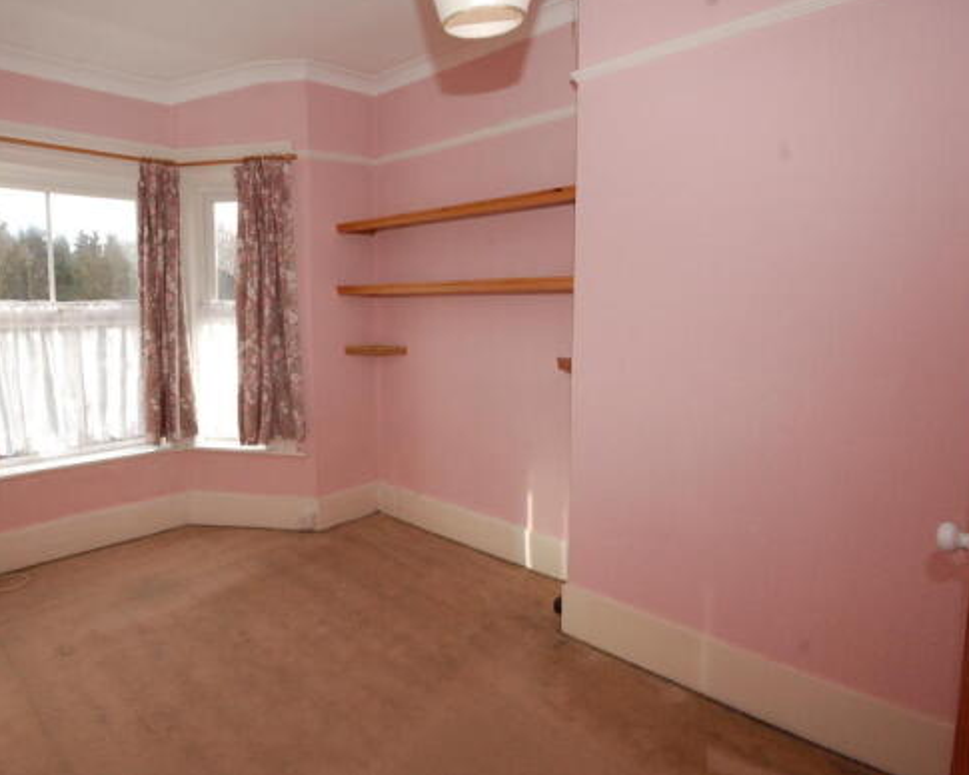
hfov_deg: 81.7
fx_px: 545
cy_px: 345
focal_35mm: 19
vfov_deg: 70.6
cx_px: 362
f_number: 9
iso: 1600
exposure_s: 1/320
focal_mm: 10
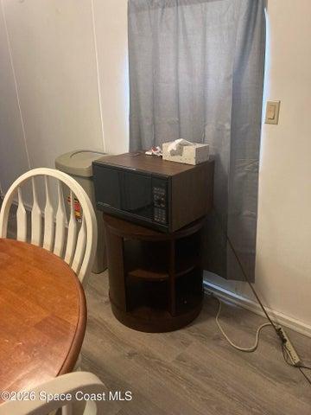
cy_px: 208
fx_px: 335
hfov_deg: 49.7
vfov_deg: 63.4
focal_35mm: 28
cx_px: 156
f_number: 1.8
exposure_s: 1/30
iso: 320
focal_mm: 3.99
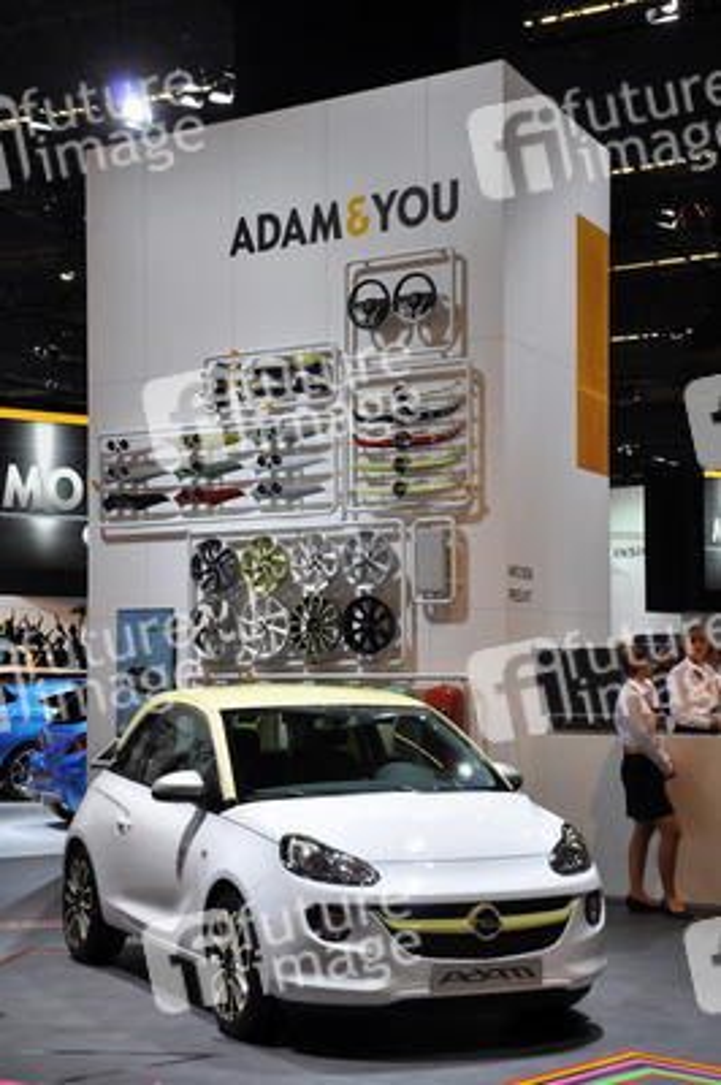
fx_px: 1805
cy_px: 542
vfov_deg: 33.4
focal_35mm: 60
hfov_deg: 22.6
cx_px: 360
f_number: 6.3
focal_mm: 40
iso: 400
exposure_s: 1/125
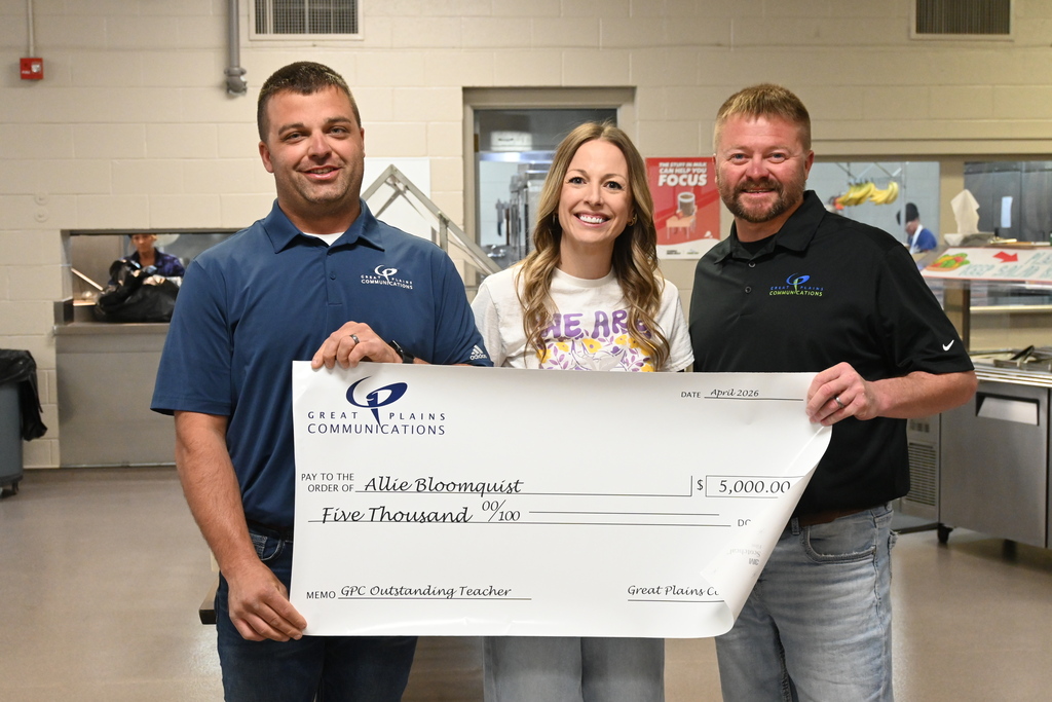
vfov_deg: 28.5
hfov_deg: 41.7
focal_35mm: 47
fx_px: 1381
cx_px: 526
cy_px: 351
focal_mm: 31.5
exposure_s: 1/125
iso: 2800
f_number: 5
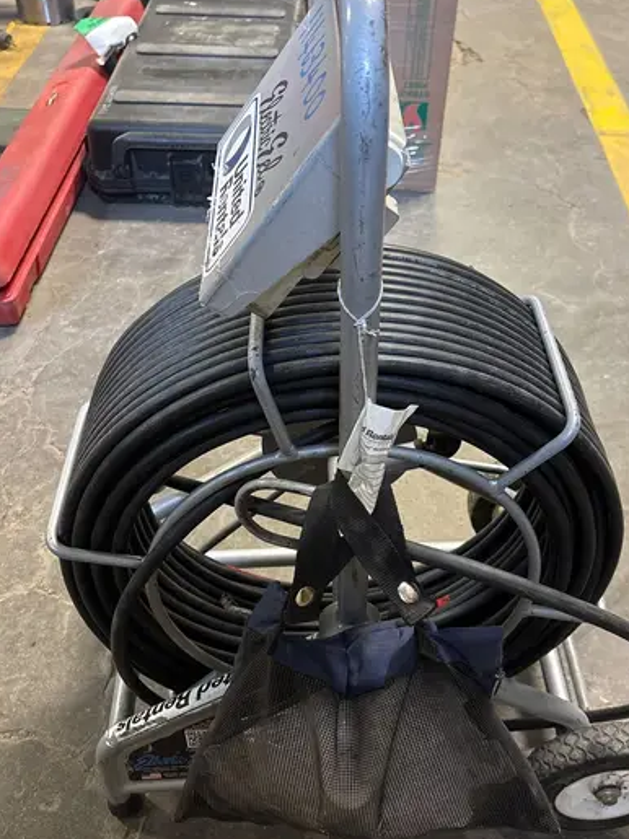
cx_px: 376
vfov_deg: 50.1
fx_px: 897
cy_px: 442
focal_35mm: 37
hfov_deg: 38.5
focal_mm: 5.96
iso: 400
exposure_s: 1/60
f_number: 1.6
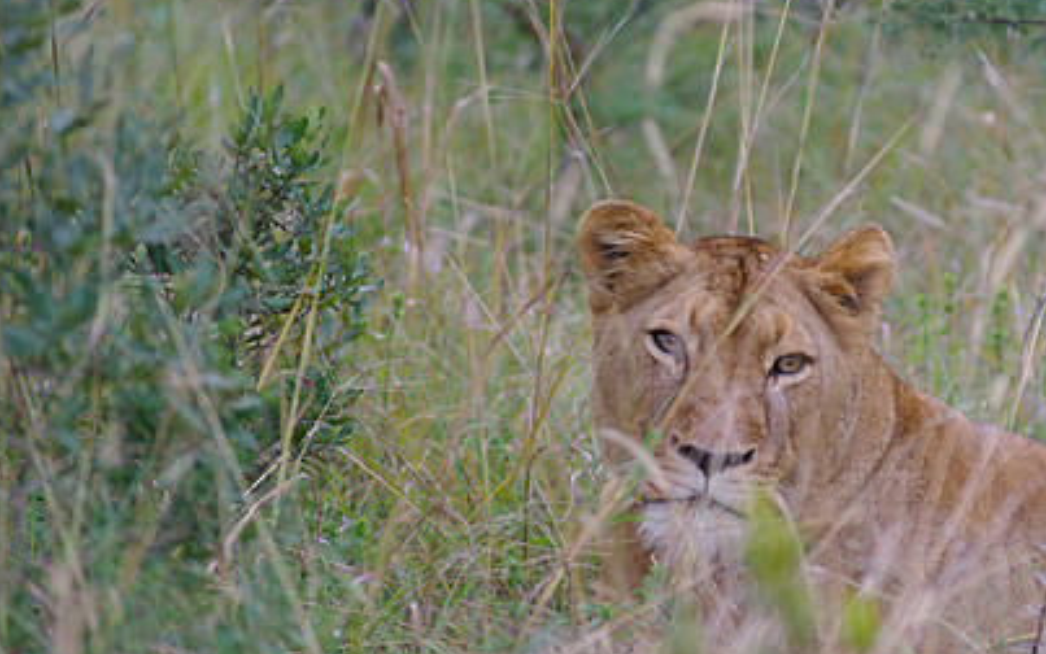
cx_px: 722
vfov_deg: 3.0
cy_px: 340
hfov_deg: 4.8
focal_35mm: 440
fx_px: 12545
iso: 400
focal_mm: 200
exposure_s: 1/200
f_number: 4.5
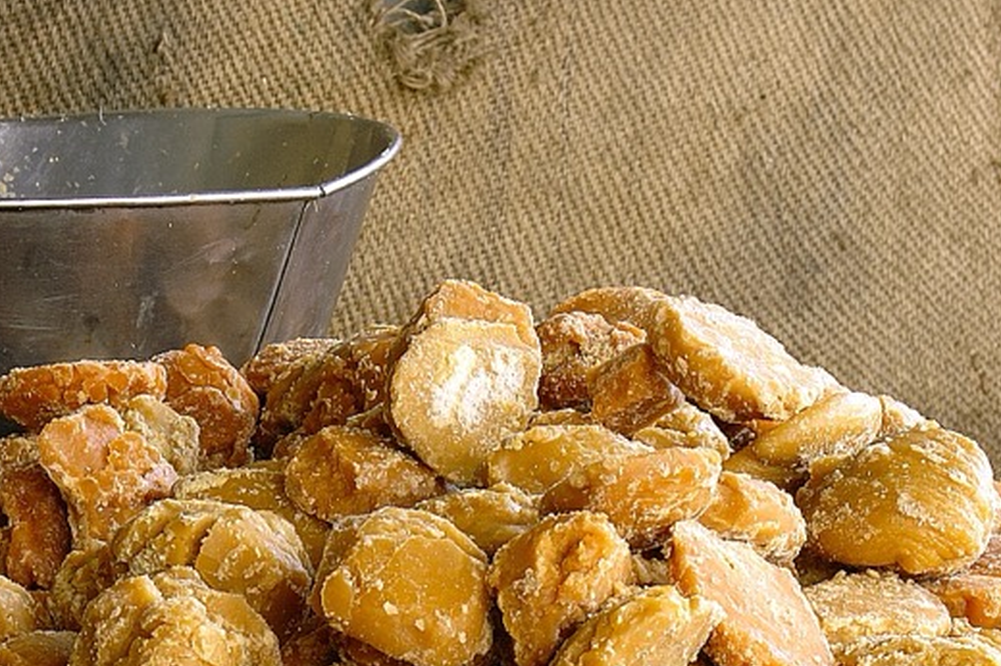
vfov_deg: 7.9
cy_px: 703
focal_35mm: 173
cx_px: 360
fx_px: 4807
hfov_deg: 11.9
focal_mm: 50
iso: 200
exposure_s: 1/8
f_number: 11
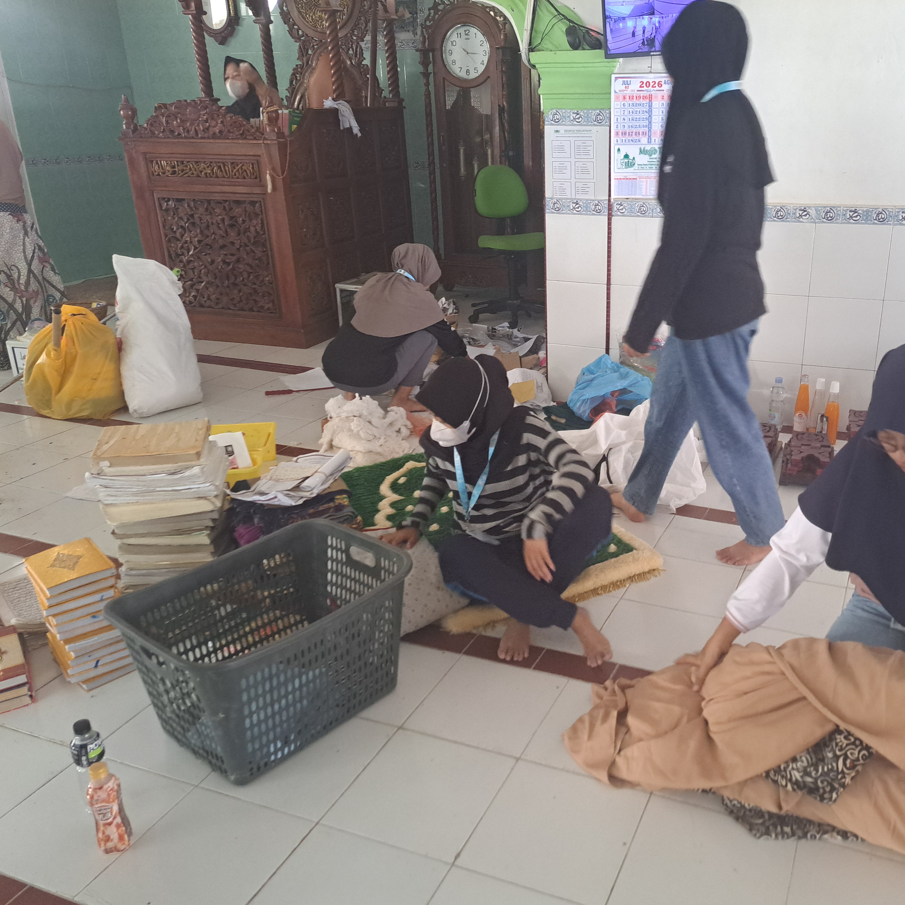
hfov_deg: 55.0
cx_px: 568
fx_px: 858
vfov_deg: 55.6
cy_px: 460
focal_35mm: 29
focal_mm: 5.23
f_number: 1.8
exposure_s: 1/50
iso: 320
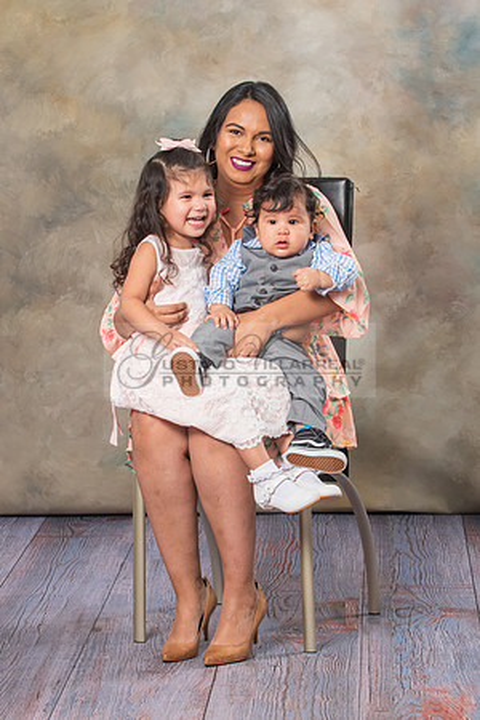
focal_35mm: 144
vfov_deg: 14.3
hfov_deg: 9.5
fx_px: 2879
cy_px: 348
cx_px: 240
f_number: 5.6
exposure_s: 1/125
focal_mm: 70
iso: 200
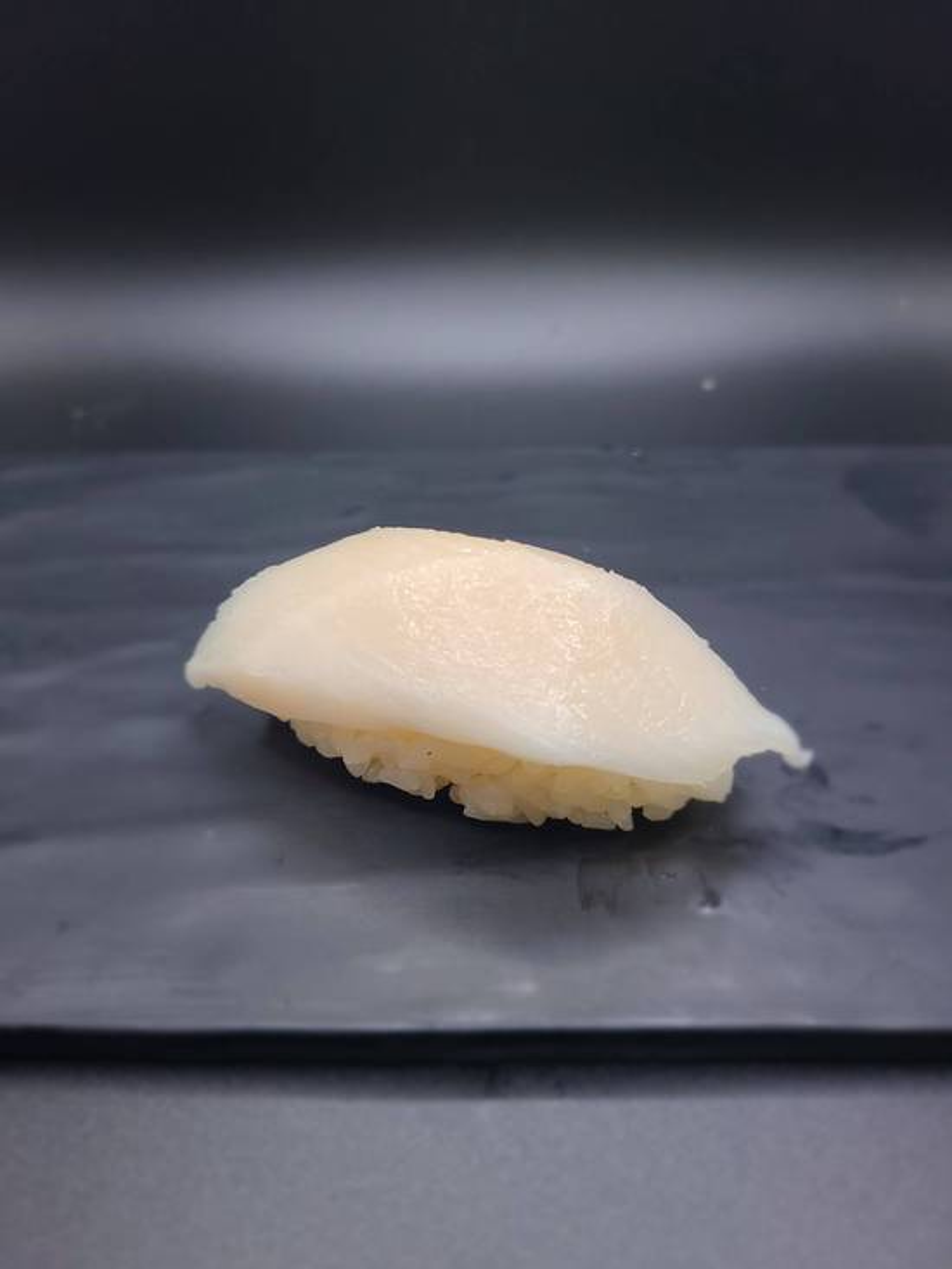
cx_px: 476
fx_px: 953
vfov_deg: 67.3
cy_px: 634
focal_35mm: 26
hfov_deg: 53.1
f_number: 1.8
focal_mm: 5.4
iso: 64
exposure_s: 1/120
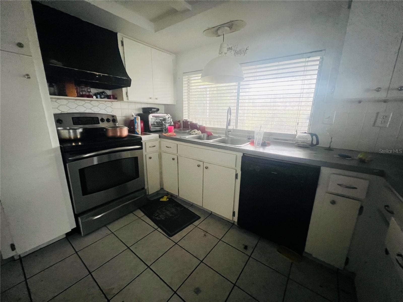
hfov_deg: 106.2
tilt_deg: -14.6
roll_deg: -0.9
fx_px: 151
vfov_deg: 89.9
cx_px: 202
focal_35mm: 13
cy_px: 151
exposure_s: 1/60
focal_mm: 1.57
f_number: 1.8
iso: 500
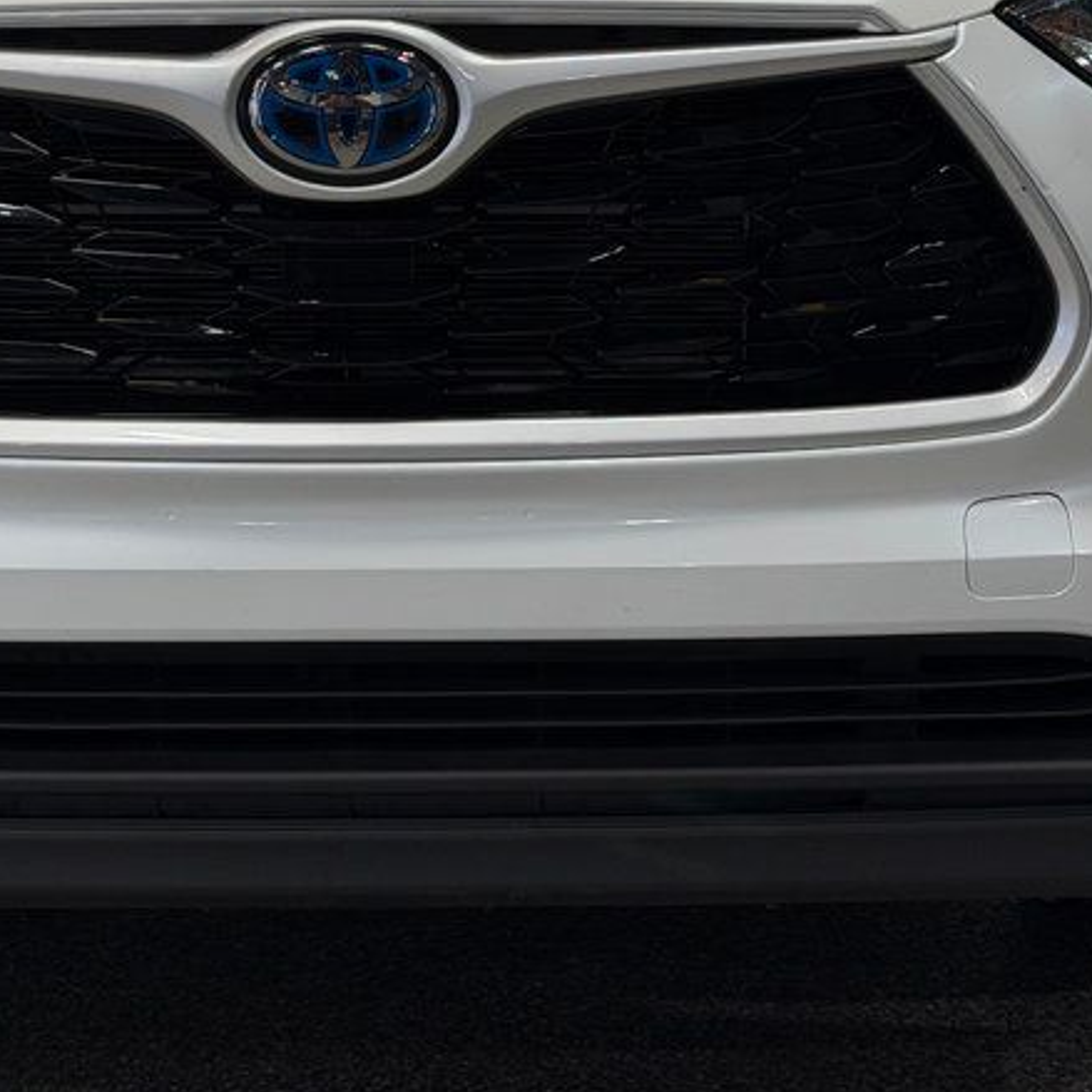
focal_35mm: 99
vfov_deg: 17.4
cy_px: 204
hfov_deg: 17.5
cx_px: 328
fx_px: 3533
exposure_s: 1/405
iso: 80
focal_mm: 6.76
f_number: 1.78
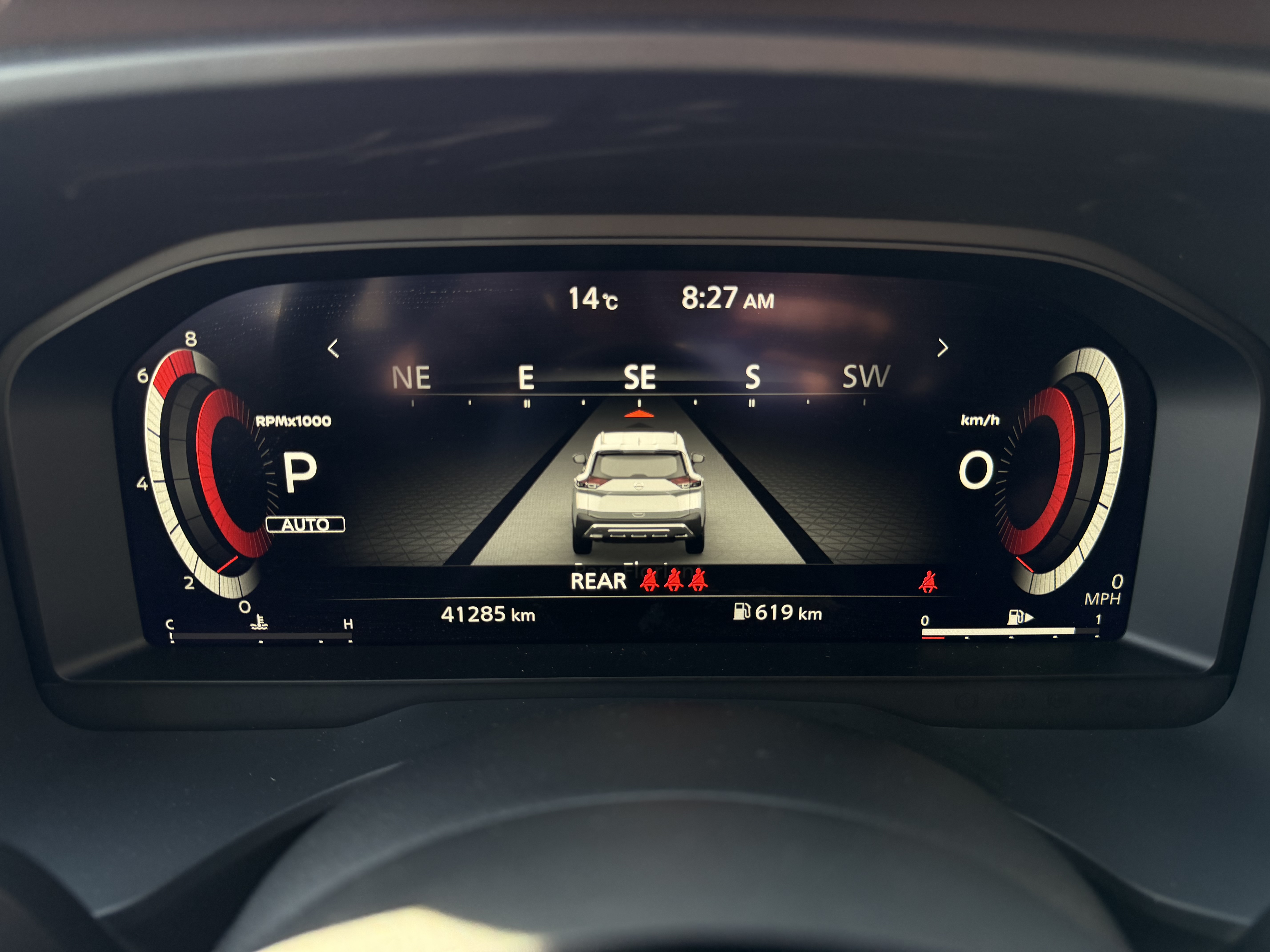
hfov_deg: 71.6
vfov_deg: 56.8
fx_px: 881
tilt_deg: -24.3
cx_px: 635
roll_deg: -1.7
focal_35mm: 24
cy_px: 476
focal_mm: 6.76
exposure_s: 1/216
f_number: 1.78
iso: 200
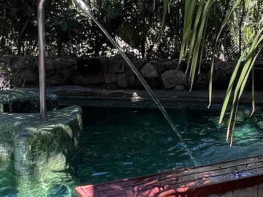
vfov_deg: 21.8
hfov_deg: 29.1
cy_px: 20
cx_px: 182
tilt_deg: -2.2
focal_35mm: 66
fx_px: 502
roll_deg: +1.5
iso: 32
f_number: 1.8
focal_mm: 1.57
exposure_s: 1/193
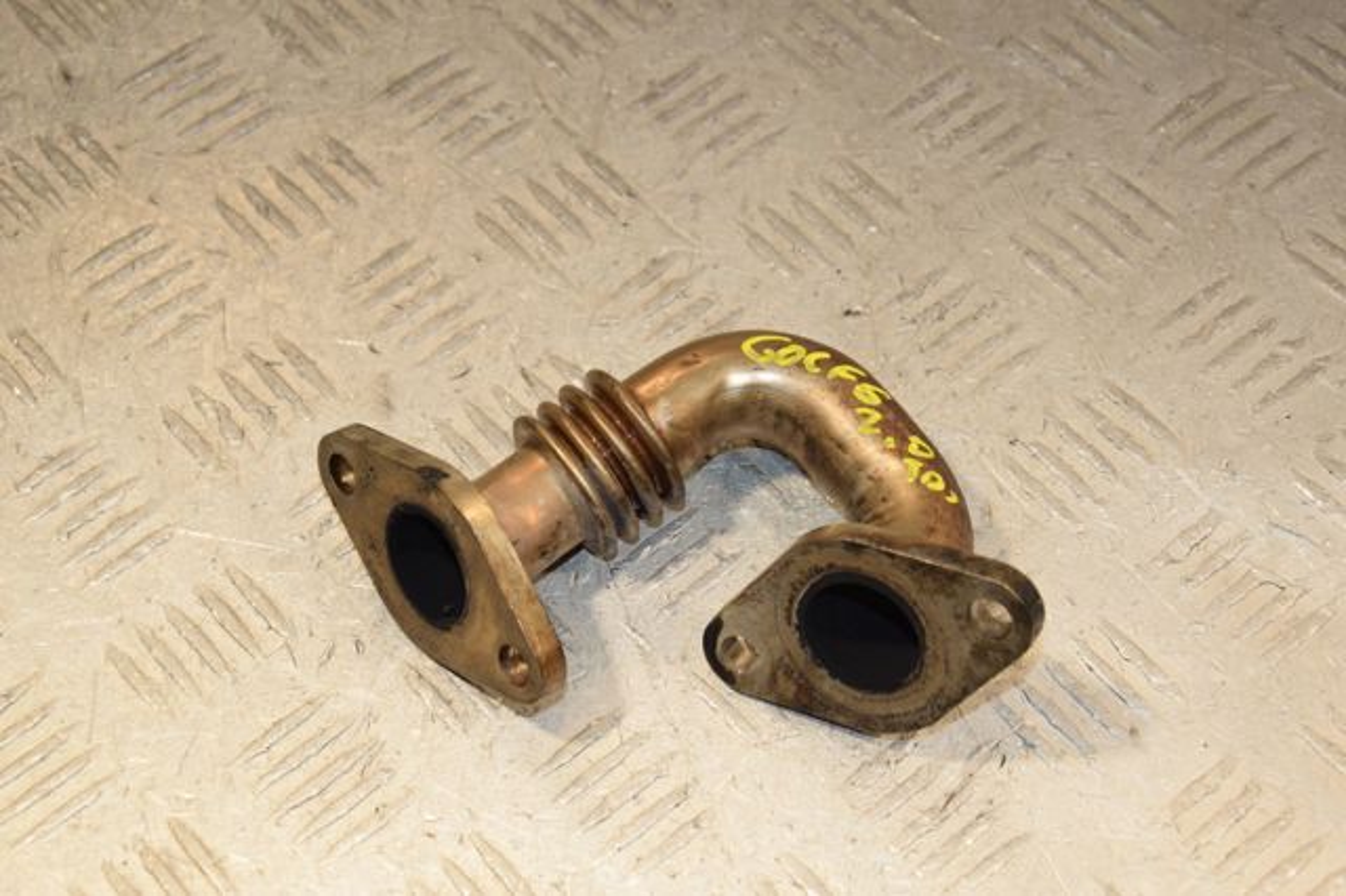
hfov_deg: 27.0
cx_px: 673
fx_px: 2803
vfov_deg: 18.2
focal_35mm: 75
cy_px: 448
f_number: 7.1
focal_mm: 50
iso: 800
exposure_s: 1/200
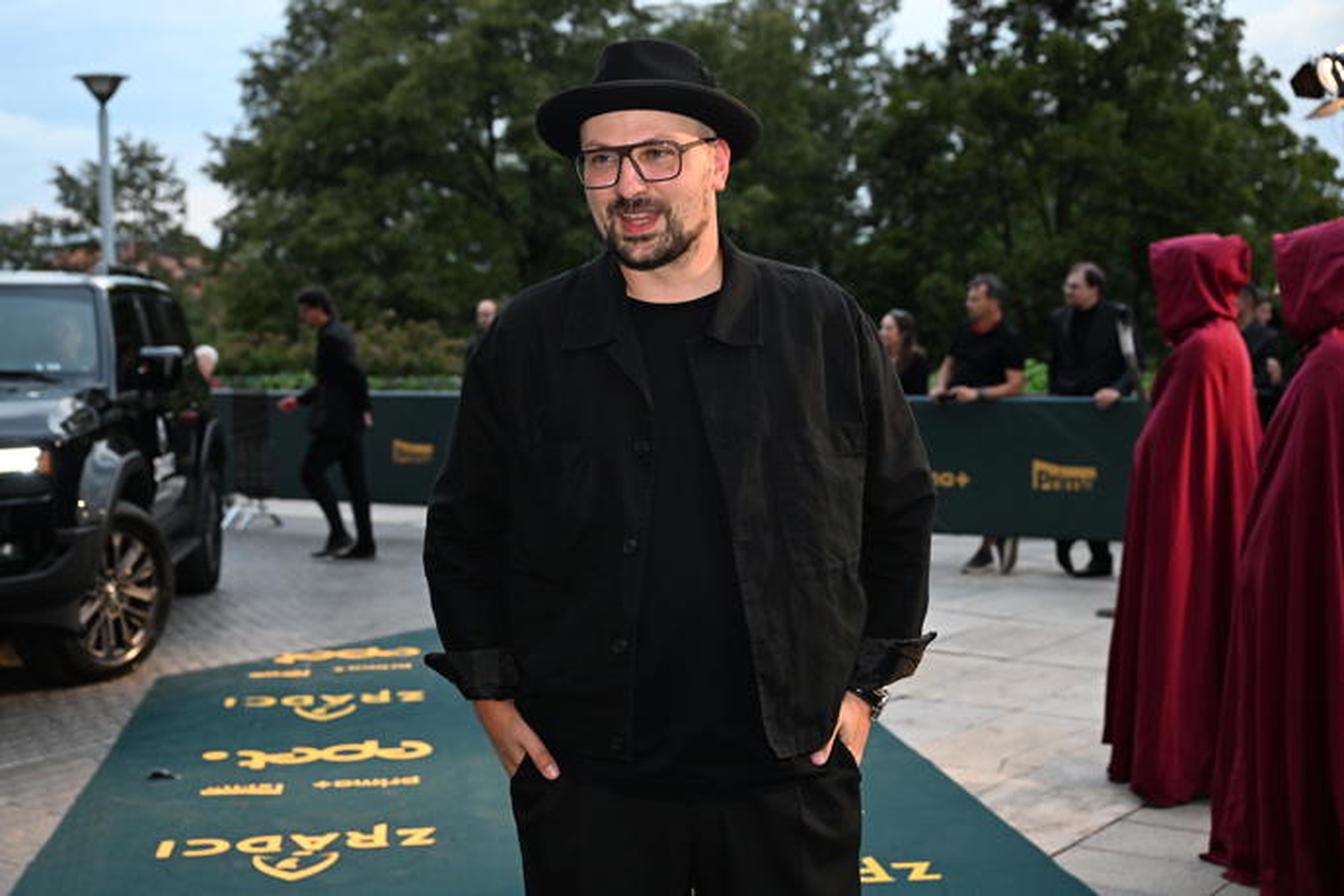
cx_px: 672
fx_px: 1755
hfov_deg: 41.9
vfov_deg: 28.6
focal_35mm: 47
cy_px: 448
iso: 2000
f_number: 4.5
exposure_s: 1/400
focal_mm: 47
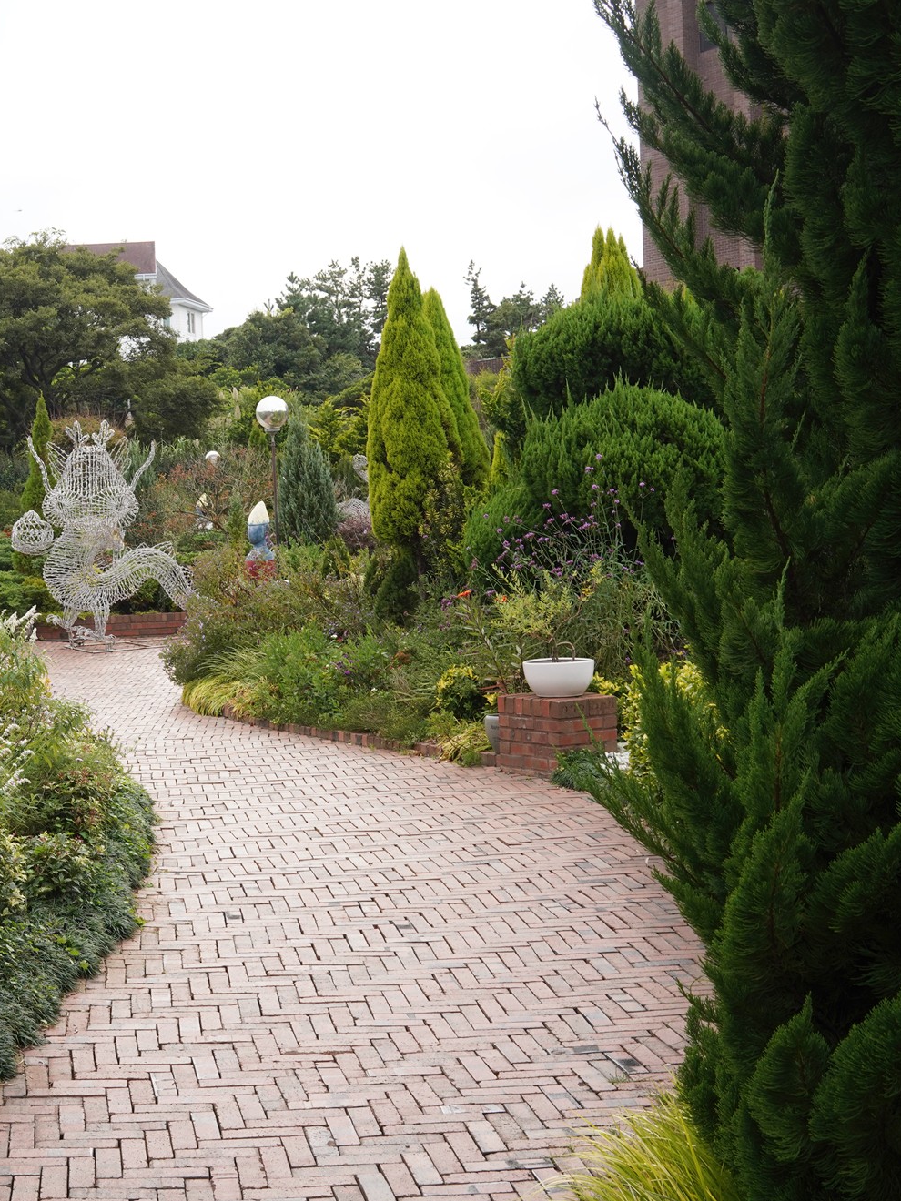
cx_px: 163
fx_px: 1770
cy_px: 606
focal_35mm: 51
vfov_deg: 37.5
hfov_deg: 27.9
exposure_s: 1/100
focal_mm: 35
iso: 400
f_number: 11
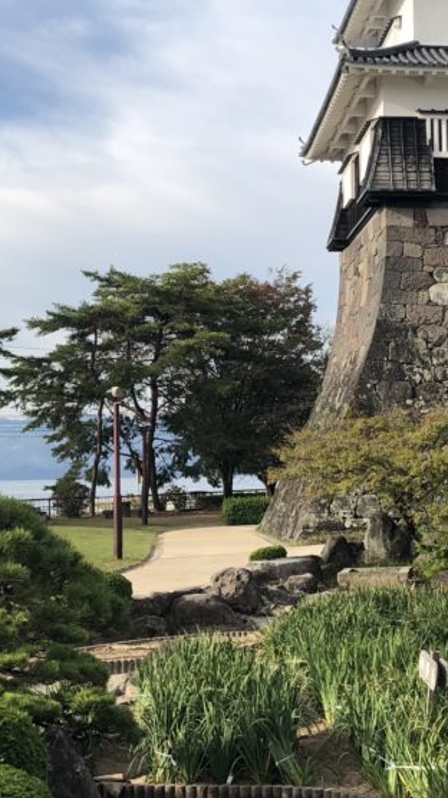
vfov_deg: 31.9
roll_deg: +1.5
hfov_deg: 18.0
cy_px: 407
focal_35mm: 66
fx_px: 1394
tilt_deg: +4.0
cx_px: 383
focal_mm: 4
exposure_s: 1/941
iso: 20
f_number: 1.8
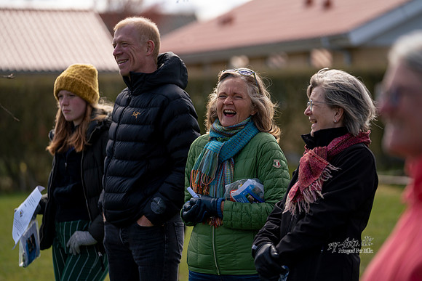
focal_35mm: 156
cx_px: 211
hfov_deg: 13.2
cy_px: 140
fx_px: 1829
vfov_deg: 8.8
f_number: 3.2
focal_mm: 156
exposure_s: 1/500
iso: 100
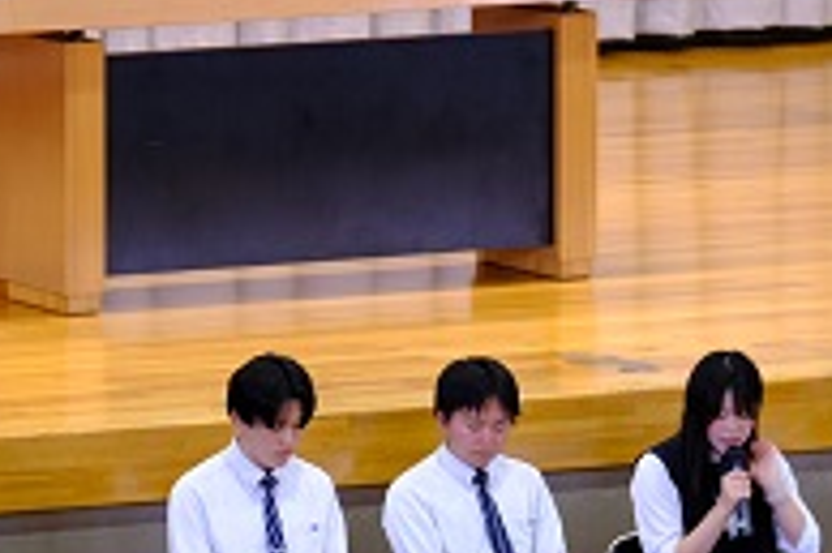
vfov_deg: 2.9
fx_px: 10830
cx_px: 416
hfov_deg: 4.4
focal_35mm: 469
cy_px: 429
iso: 400
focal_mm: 134.4
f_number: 2.8
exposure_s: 1/30
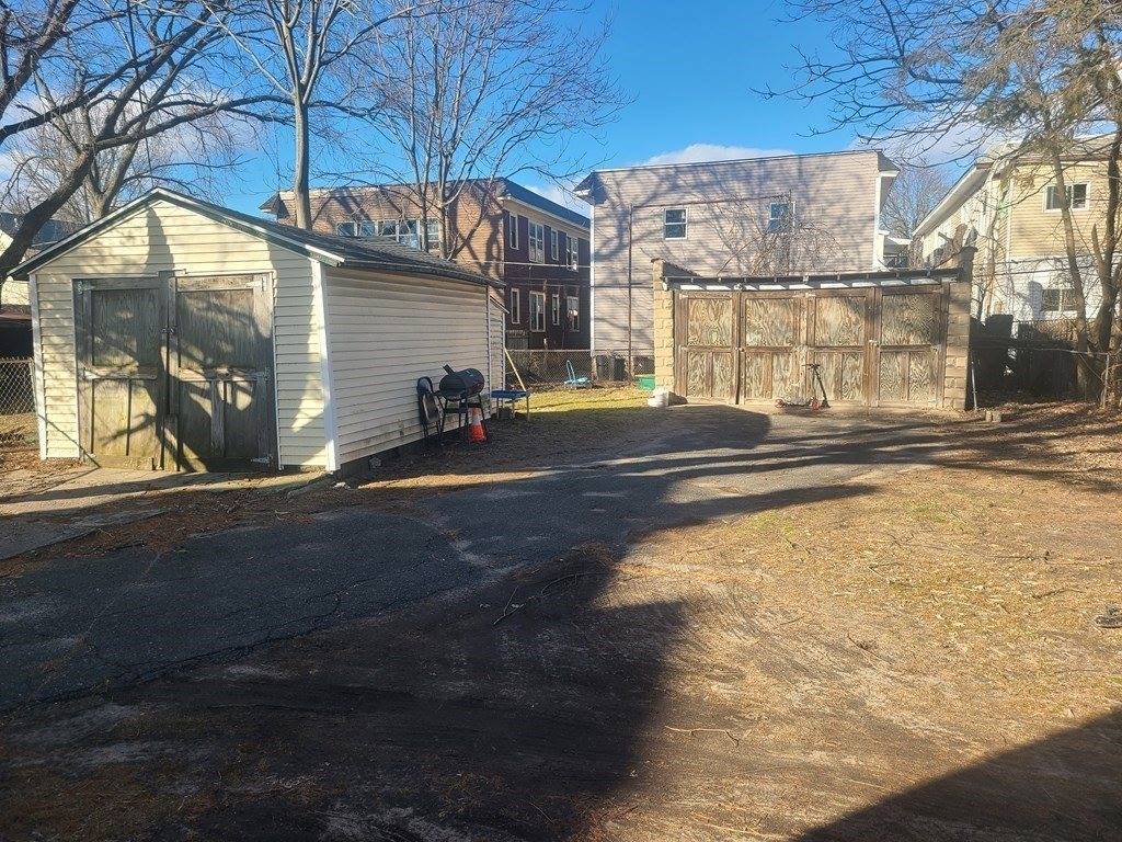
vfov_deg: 53.1
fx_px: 843
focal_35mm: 26
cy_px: 421
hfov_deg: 67.3
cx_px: 561
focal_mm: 5.4
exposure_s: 1/944
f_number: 1.8
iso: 40
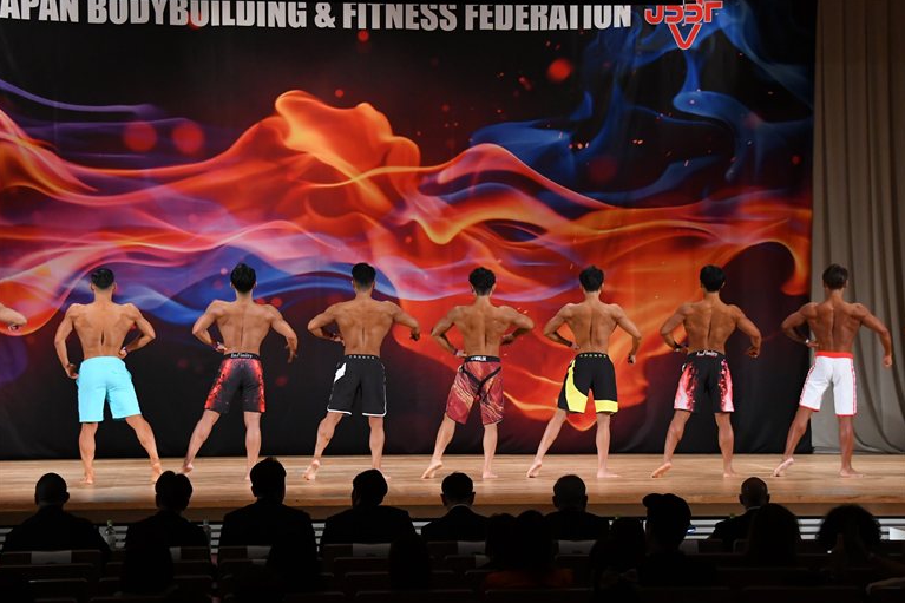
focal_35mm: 98
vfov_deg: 14.0
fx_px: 2463
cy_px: 301
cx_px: 451
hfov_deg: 20.8
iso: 3200
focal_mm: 65
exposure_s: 1/400
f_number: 5.6
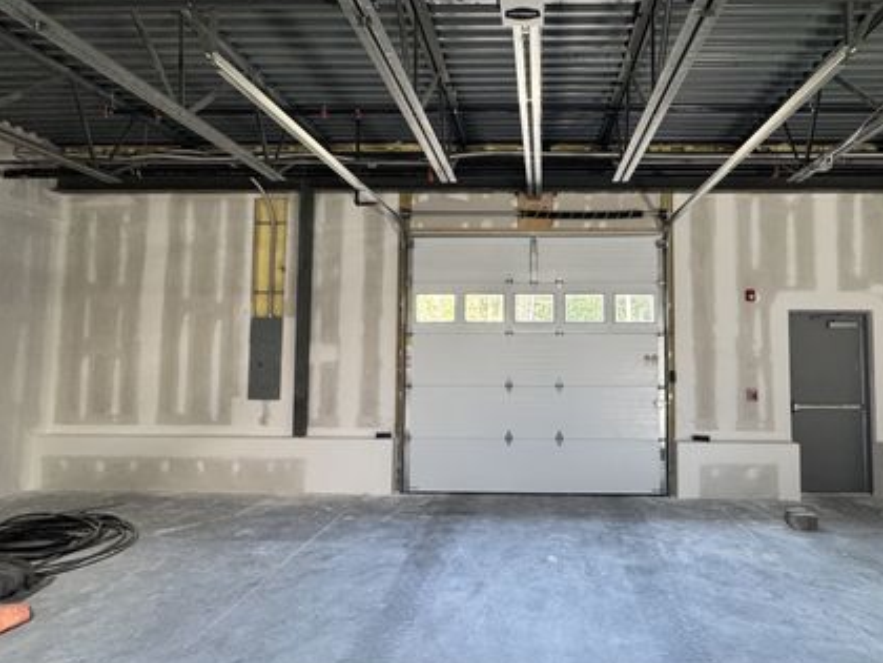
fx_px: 510
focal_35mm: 20
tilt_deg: +2.2
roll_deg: -0.5
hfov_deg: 80.9
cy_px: 322
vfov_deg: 66.0
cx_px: 526
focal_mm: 2.22
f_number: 2.2
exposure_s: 1/60
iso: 500
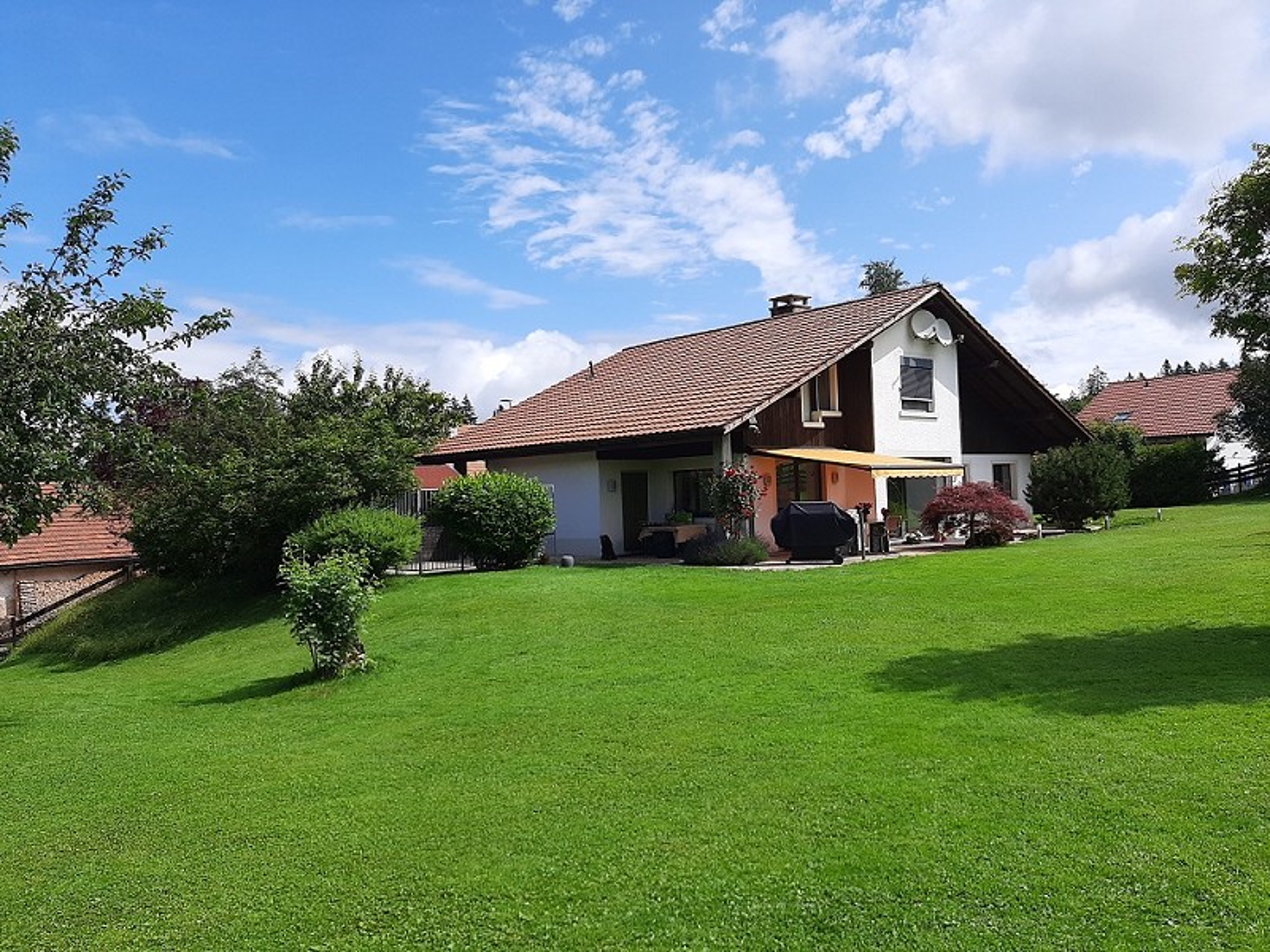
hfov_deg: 65.3
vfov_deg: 51.4
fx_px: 991
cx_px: 635
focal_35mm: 27
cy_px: 476
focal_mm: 3.93
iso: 40
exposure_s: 1/2445
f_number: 1.7
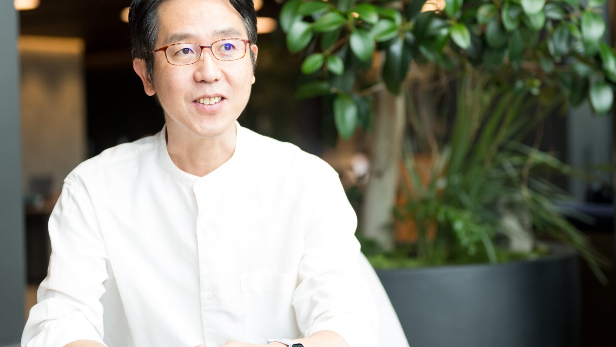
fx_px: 1176
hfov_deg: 29.3
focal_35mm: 72
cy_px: 168
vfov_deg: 16.8
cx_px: 378
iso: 800
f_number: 1.8
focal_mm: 50
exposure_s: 1/640
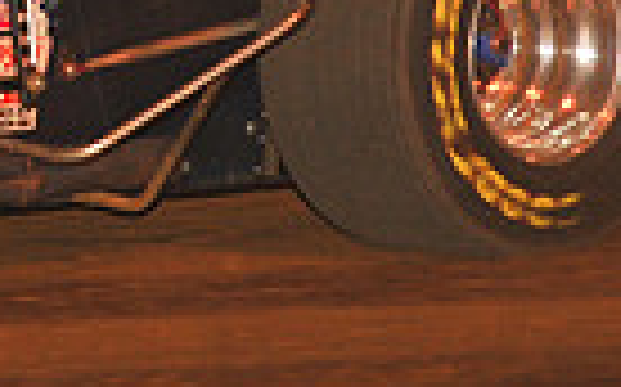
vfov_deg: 2.3
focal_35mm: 579
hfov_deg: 3.6
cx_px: -216
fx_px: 9791
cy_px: -412
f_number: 6.3
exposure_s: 1/320
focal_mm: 135
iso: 1000
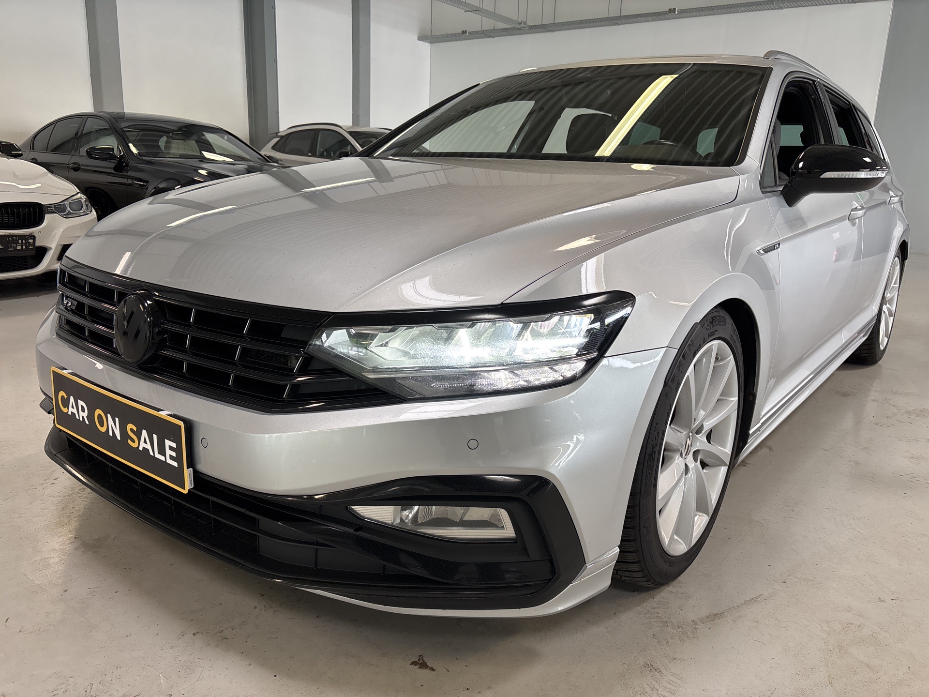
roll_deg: -3.2
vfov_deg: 53.1
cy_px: 348
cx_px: 464
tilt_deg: -14.6
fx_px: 698
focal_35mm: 26
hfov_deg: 67.3
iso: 80
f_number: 1.6
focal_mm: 5.96
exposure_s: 1/83
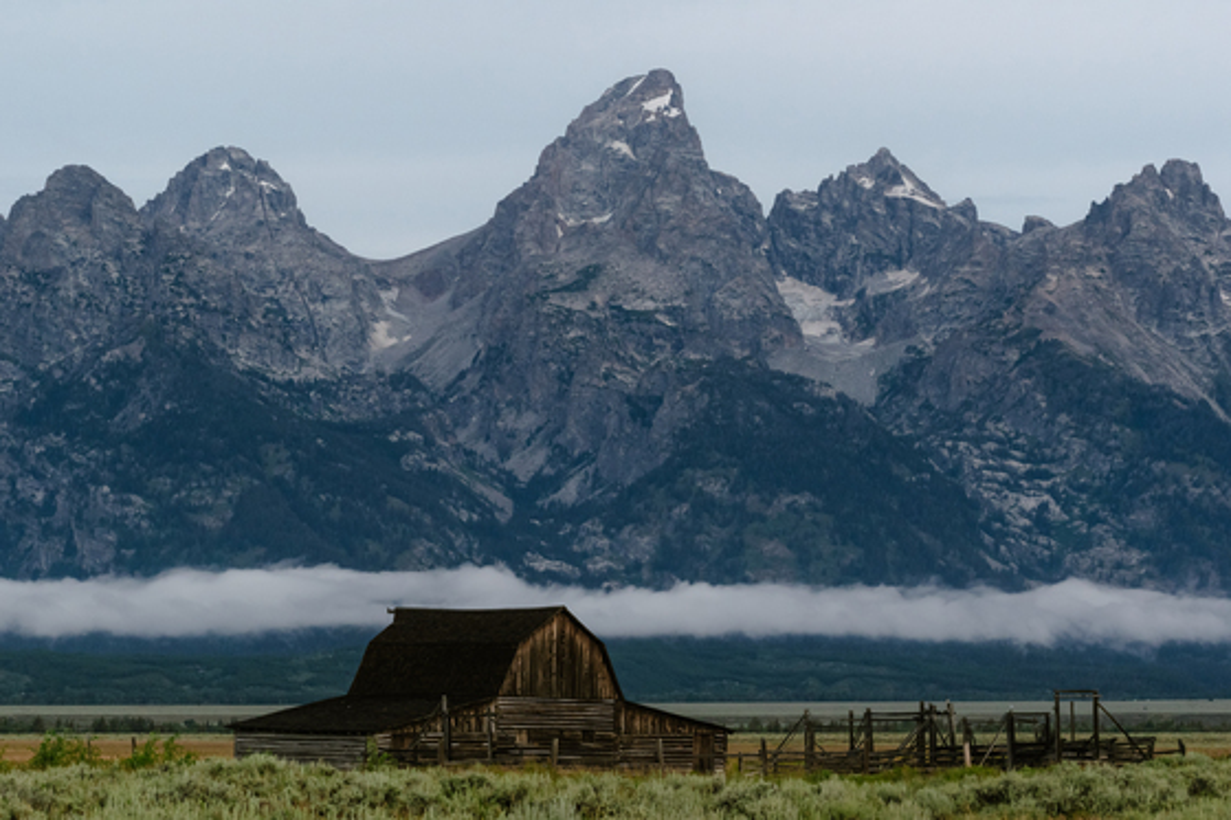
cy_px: 410
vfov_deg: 11.4
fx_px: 4102
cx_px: 616
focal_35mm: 120
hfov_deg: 17.1
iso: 400
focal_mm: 80
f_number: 14
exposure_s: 1/500
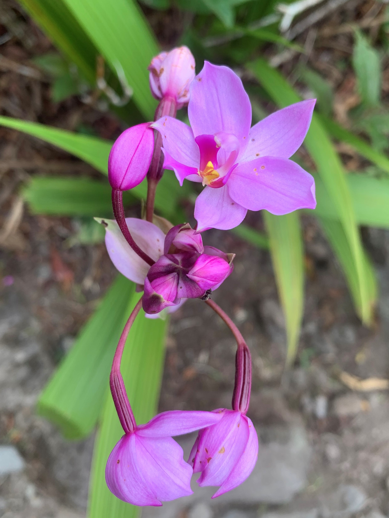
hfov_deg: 53.0
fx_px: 390
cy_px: 259
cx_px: 194
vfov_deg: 67.3
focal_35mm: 26
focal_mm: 4.25
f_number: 1.8
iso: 25
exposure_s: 1/122
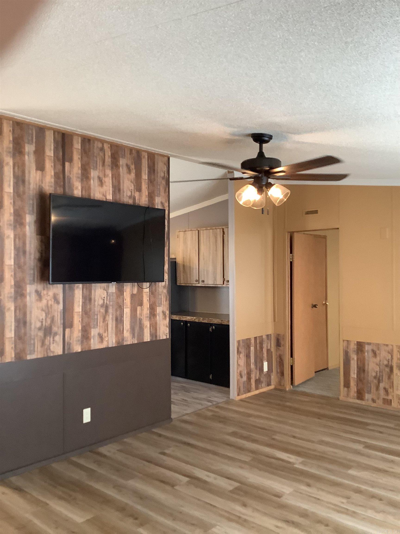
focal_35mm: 31
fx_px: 478
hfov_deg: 45.4
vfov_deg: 58.4
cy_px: 267
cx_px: 200
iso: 320
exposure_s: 1/60
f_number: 2.4
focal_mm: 3.3
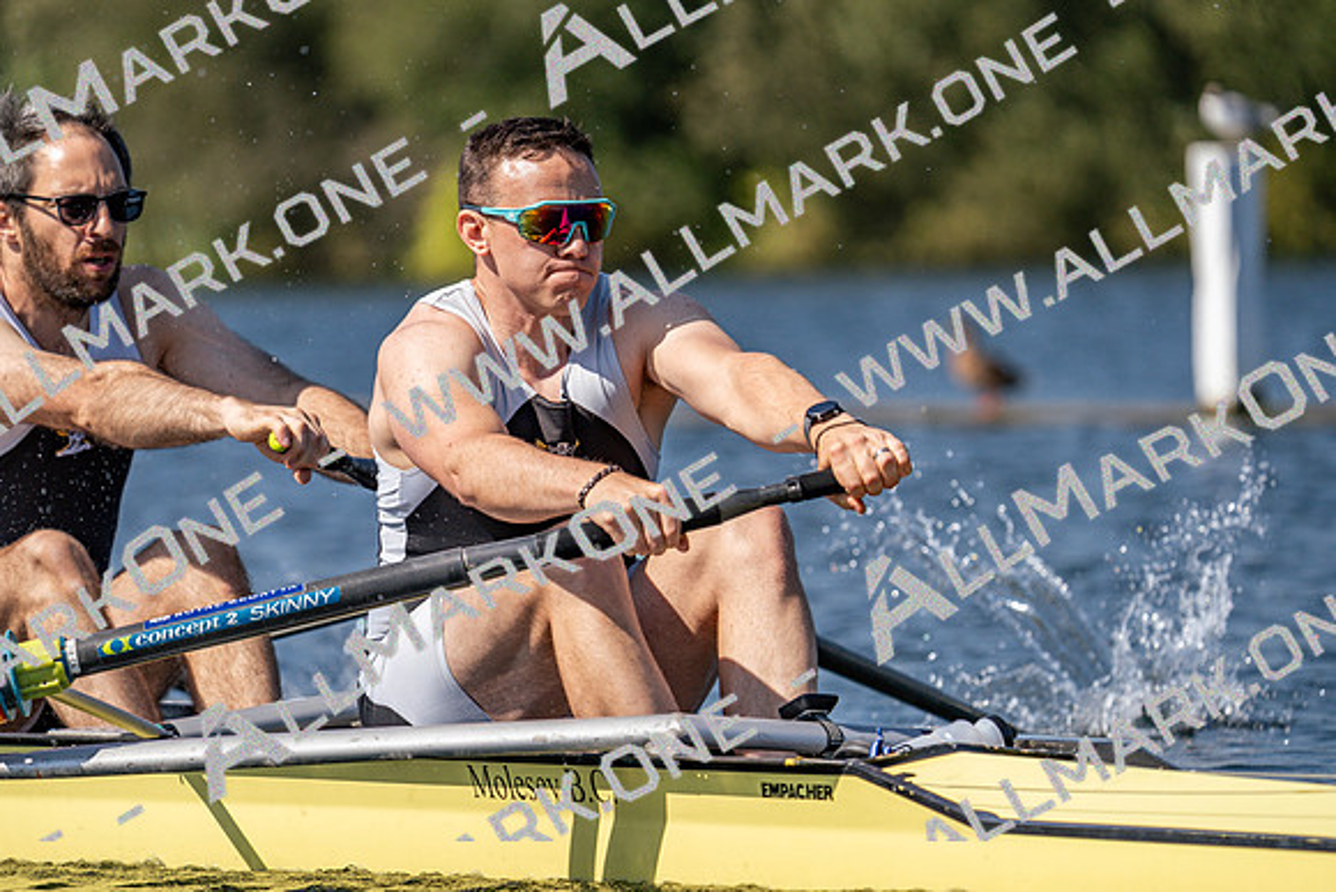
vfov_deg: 3.7
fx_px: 13882
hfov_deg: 5.5
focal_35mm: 374
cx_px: 668
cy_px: 446
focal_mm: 374
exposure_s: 1/2000
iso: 200
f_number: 6.3
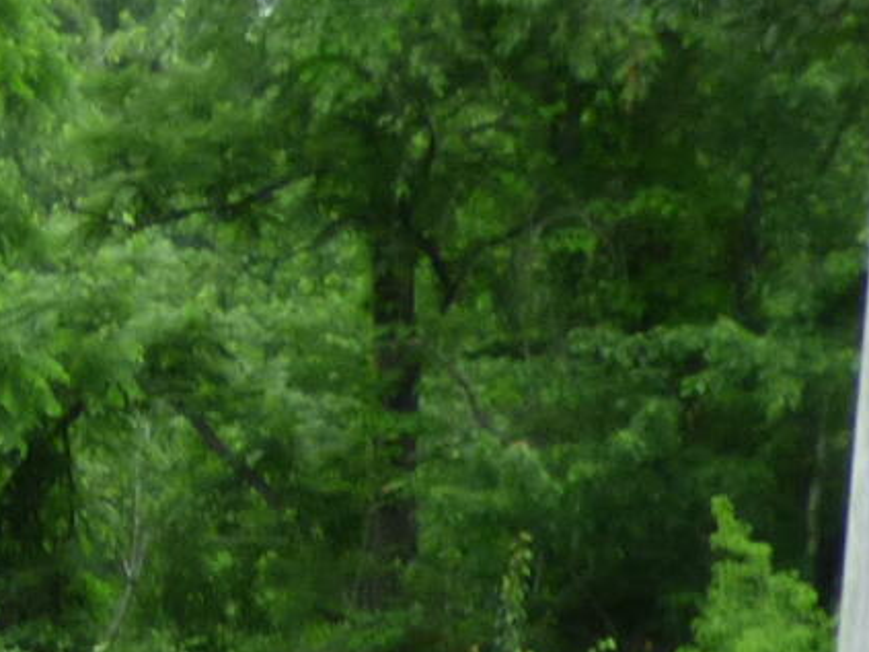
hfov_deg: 6.0
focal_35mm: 319
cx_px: -1237
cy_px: 1935
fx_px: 8006
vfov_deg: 4.5
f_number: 3.7
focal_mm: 7.79
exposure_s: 1/100
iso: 100
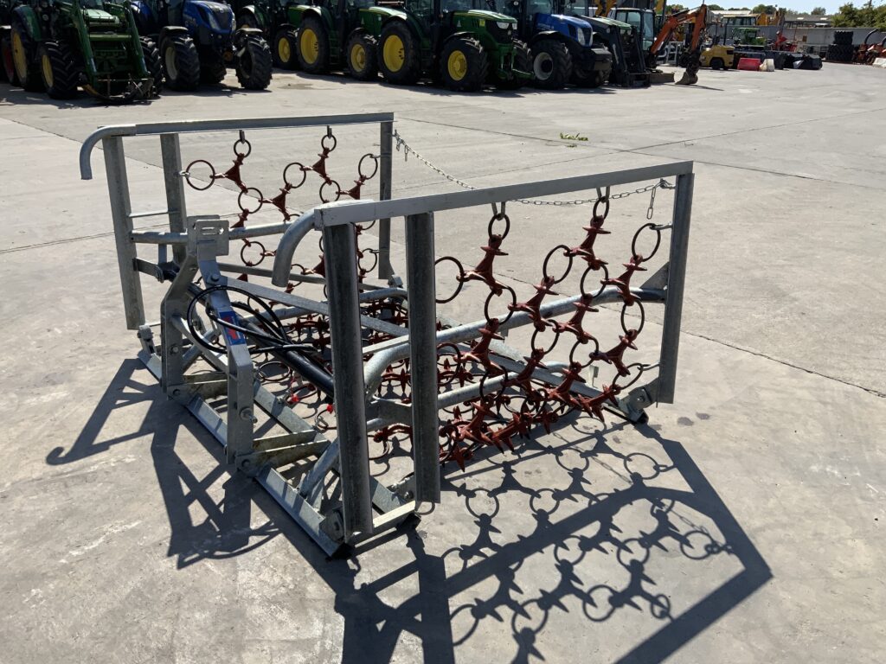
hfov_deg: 61.7
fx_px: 742
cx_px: 443
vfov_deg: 48.2
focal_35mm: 29
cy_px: 332
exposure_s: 1/2141
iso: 16
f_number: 1.8
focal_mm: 3
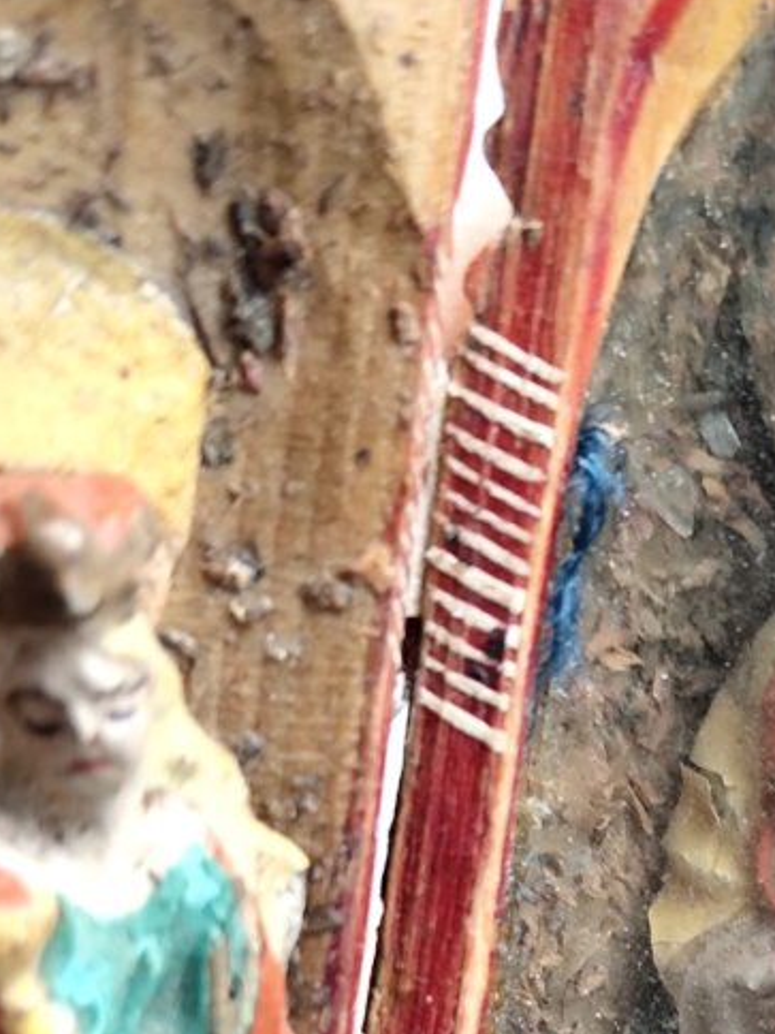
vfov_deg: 16.7
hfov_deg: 12.7
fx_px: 3403
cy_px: 1139
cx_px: 937
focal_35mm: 114
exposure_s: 1/25
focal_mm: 6.14
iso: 200
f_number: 1.65
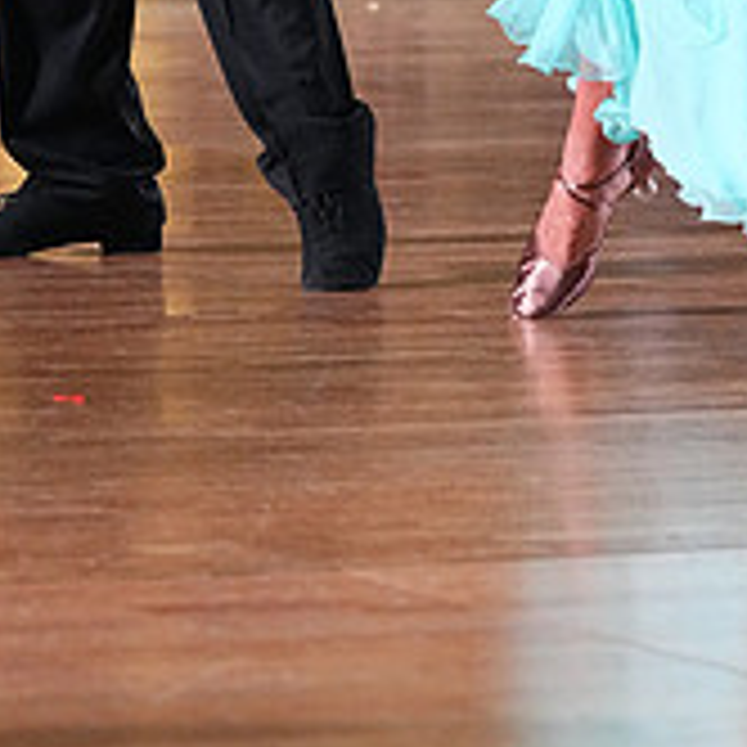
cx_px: 529
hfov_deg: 6.5
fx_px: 6592
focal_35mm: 270
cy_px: -450
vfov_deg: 6.4
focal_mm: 91
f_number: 5
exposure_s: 1/400
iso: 6400
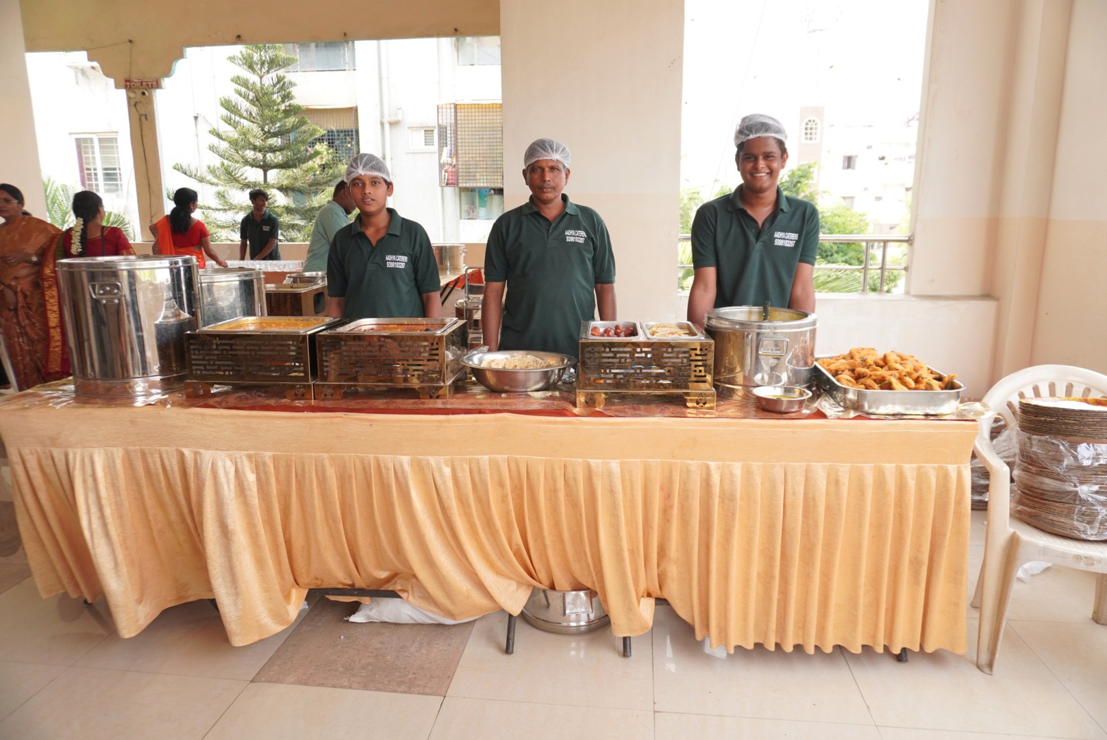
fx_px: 739
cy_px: 370
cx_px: 554
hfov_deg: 73.7
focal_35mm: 24
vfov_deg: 53.2
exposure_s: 1/161
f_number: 4
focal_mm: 16
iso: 200
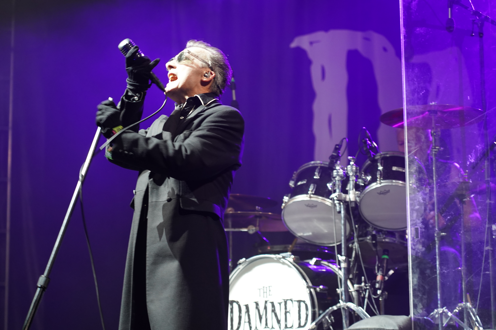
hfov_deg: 19.5
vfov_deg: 13.0
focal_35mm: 105
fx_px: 1447
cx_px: 248
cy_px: 165
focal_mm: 105
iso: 2500
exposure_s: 1/160
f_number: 4
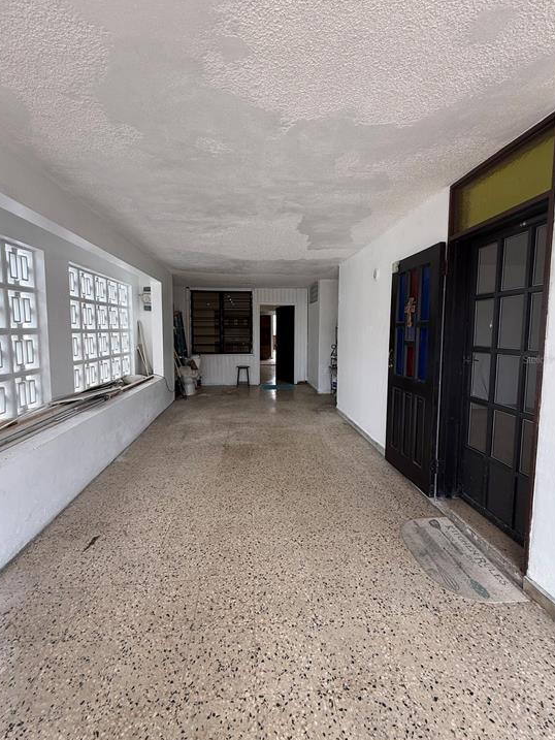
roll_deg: -0.4
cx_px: 272
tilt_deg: -3.4
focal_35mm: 15
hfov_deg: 81.8
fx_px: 321
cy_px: 359
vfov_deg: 98.1
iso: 50
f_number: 2.2
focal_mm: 2.22
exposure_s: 1/164
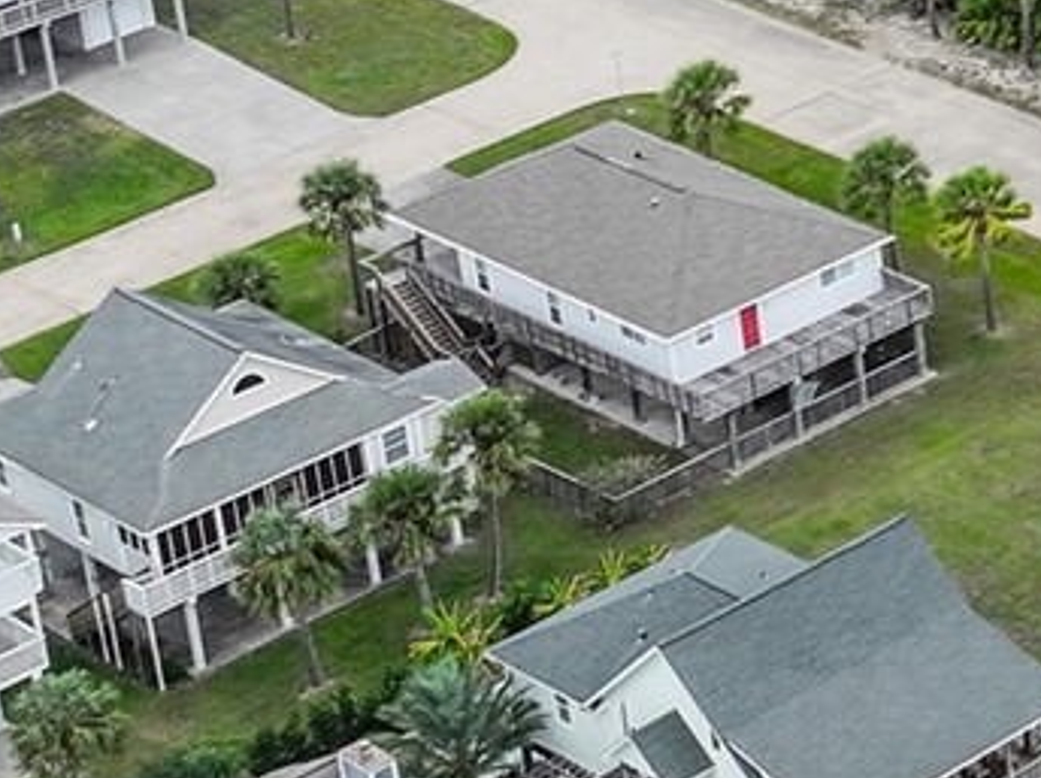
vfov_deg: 10.1
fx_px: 4294
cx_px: 2294
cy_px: -330
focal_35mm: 143
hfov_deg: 11.8
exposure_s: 1/320
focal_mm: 12.29
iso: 100
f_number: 4
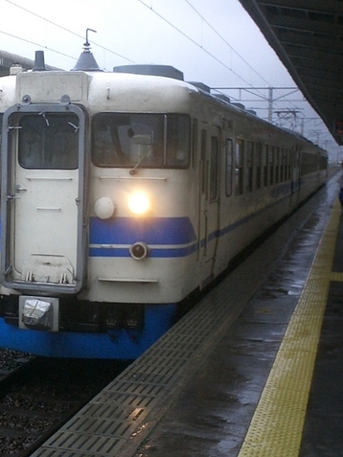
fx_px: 819
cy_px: 174
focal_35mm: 62
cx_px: 30
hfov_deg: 23.0
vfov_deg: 31.1
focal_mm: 5.6
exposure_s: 1/125
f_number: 3.5
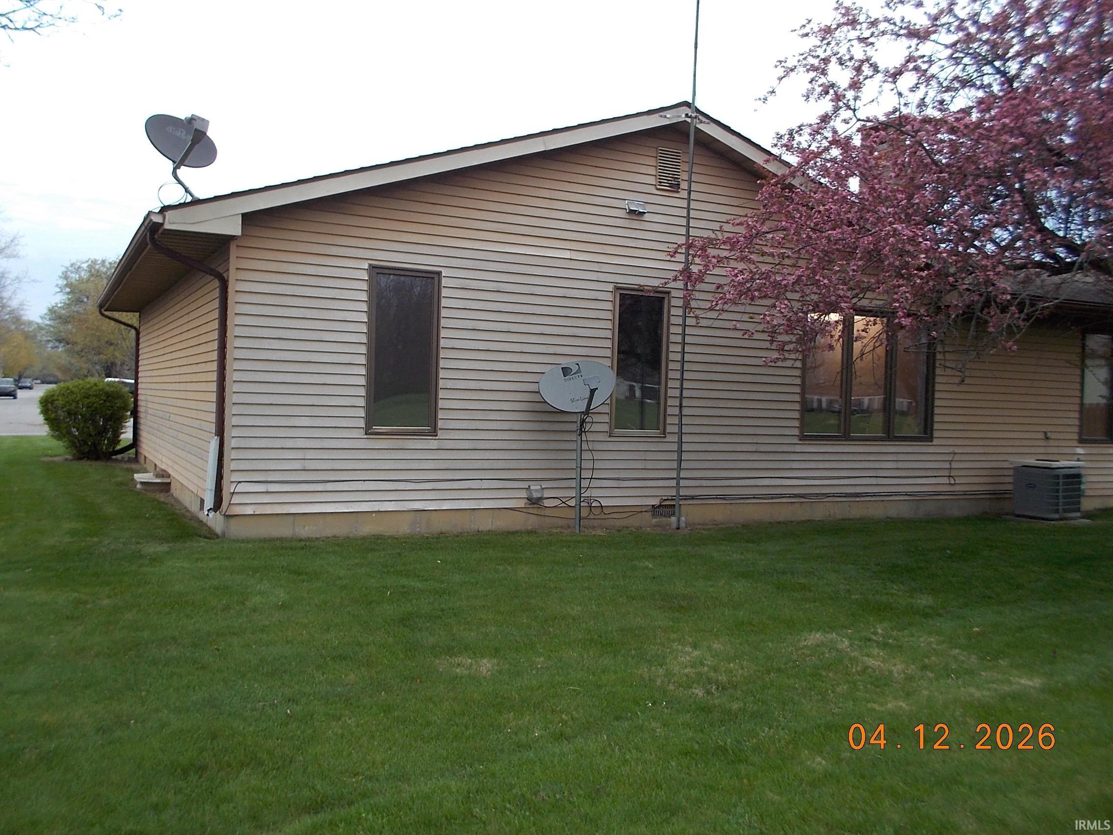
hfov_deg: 61.7
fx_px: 932
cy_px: 418
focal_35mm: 29
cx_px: 556
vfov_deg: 48.2
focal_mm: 4.1
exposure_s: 1/50
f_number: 3.3
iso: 80
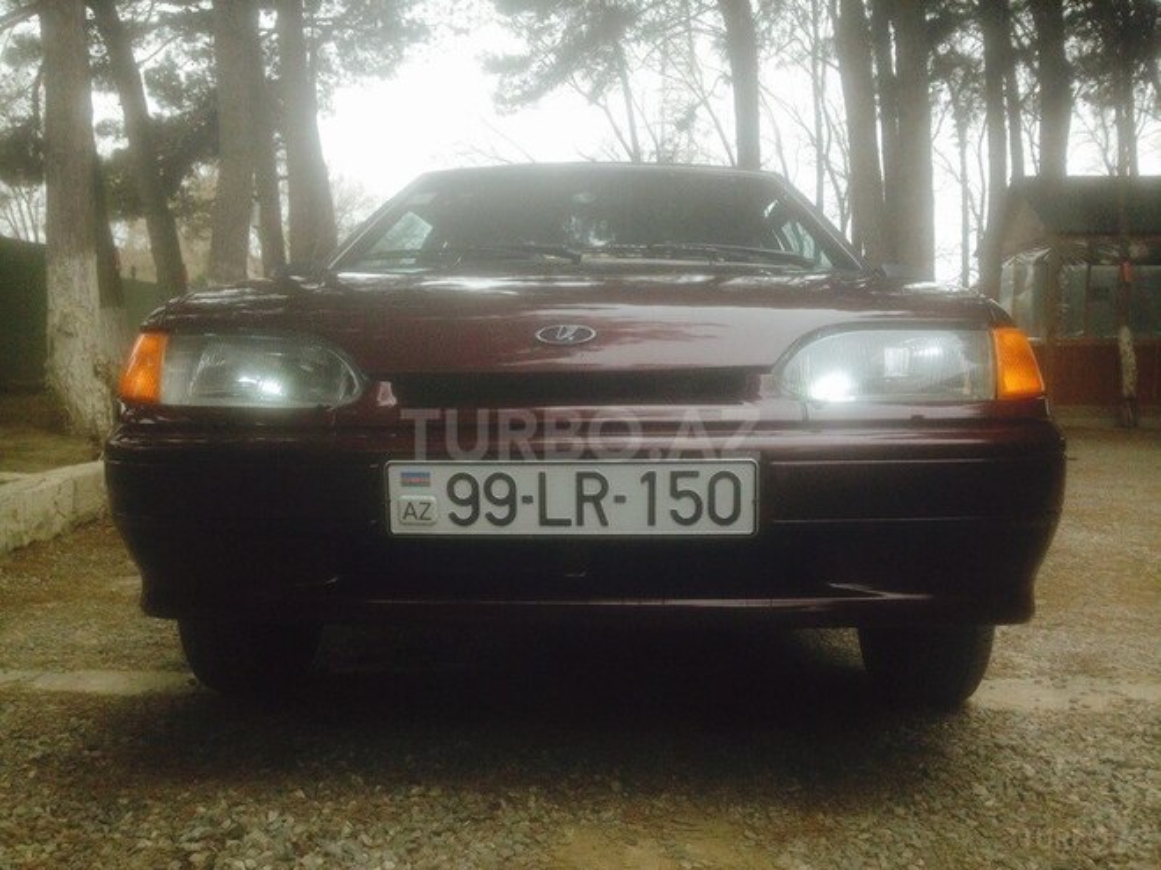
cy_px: 435
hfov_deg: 55.4
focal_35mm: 33
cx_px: 580
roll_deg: -1.3
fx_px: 1107
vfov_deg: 42.9
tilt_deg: -5.9
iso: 80
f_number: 2.4
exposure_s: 1/120
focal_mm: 4.12
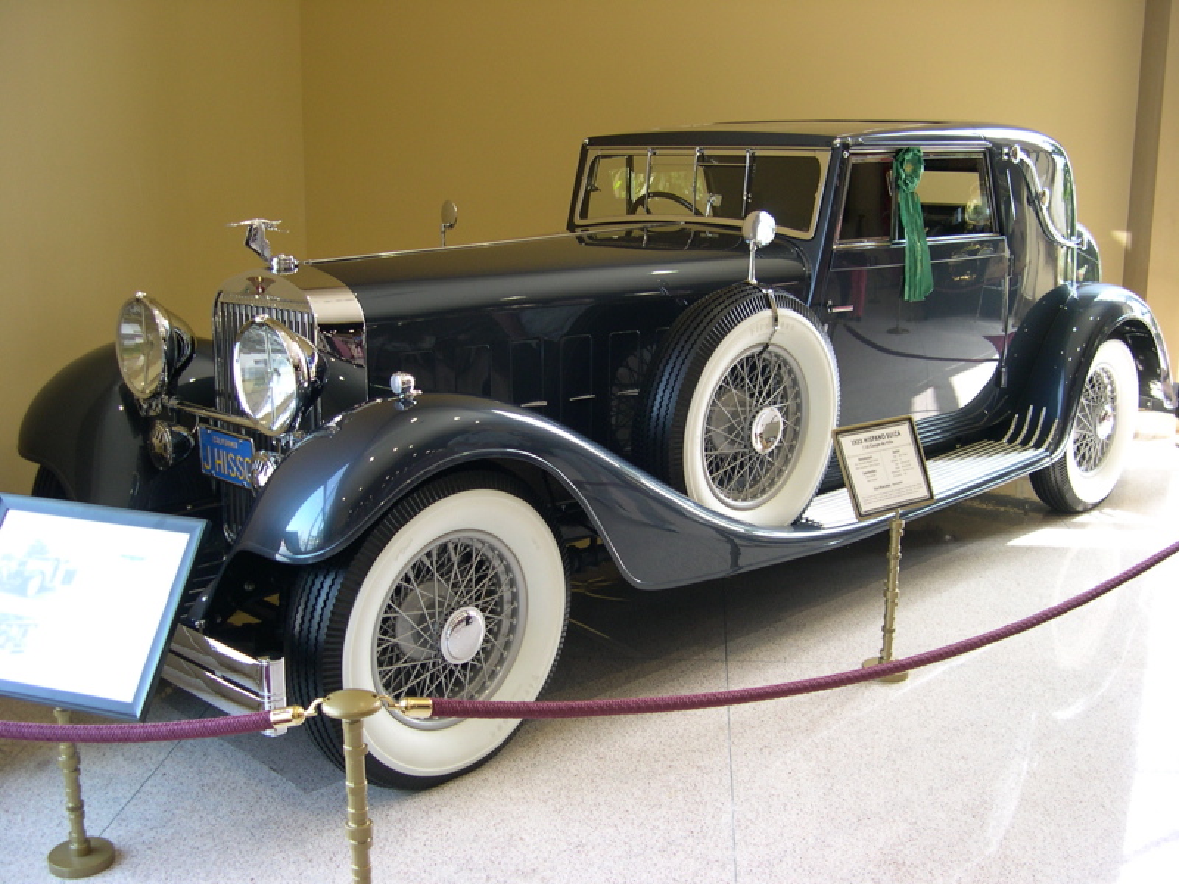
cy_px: 442
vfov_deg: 37.7
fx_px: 1294
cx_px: 590
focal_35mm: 38
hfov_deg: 49.0
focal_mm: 8
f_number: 2.8
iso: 100
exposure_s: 1/29.4
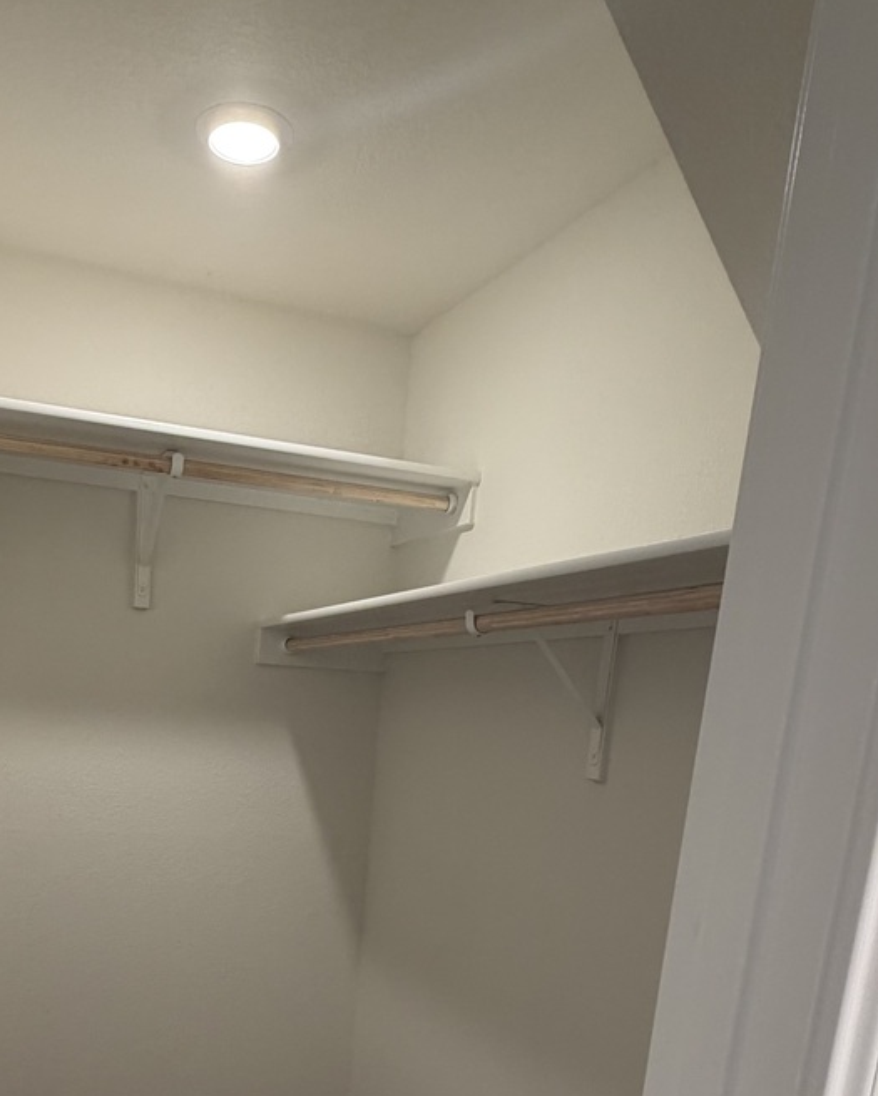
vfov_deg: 53.0
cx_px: 254
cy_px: 946
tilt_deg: -11.1
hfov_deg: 47.3
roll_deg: -2.6
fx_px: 974
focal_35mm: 30
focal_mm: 2.22
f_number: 2.2
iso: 200
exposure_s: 1/120
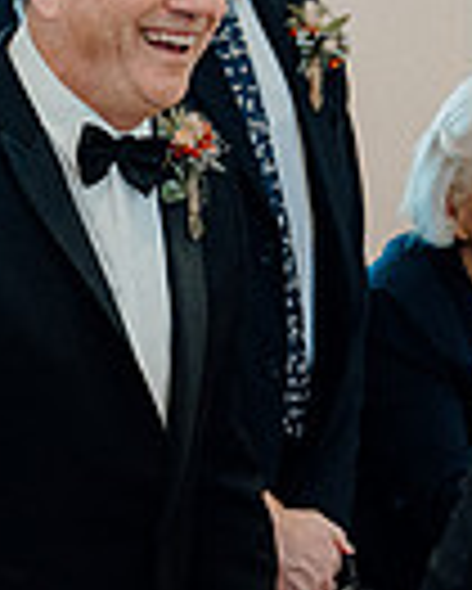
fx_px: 5075
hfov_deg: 5.3
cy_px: 345
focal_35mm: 291
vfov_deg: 6.6
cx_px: 45
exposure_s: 1/160
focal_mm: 70
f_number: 3.5
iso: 2500
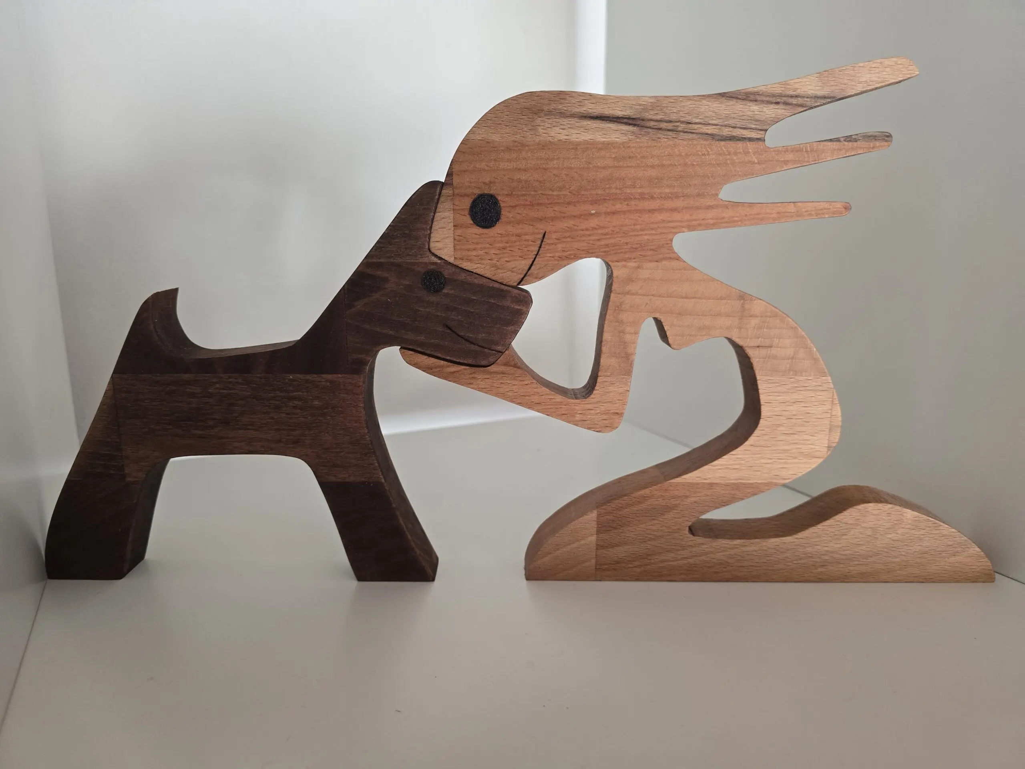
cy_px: 384
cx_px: 512
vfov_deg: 58.9
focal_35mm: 23
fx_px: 681
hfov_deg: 73.9
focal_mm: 6.3
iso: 320
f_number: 1.7
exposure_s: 1/120
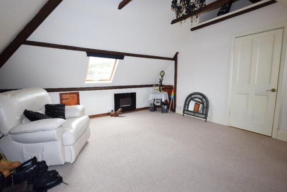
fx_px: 132
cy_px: 96
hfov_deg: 95.0
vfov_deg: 72.1
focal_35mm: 16
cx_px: 144
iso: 400
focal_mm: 11
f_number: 4
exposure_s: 1/60
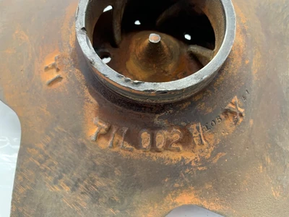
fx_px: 217
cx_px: 144
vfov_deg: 53.1
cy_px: 108
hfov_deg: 67.3
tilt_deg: -56.3
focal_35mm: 26
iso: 250
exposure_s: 1/60
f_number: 1.8
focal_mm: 4.25
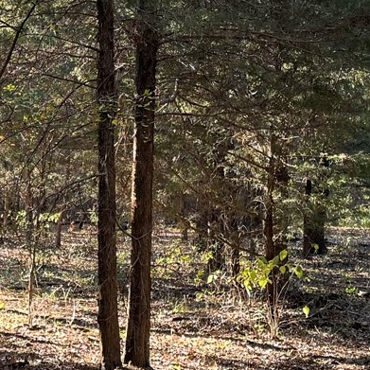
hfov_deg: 15.2
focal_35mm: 111
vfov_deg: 15.7
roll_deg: -1.8
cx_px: -63
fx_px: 1342
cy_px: 205
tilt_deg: -3.8
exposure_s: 1/121
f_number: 1.78
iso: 125
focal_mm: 6.76
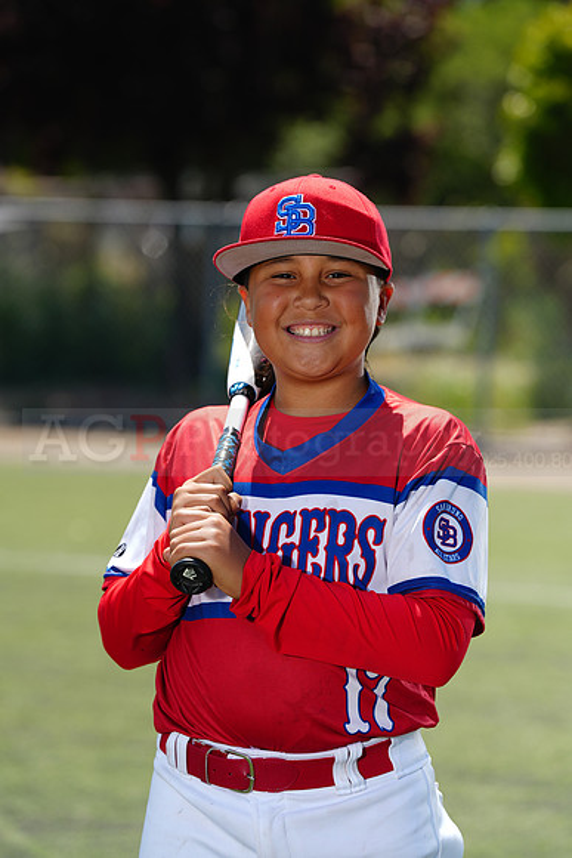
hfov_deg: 8.4
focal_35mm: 164
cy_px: 429
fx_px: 3906
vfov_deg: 12.5
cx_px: 286
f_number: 5
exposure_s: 1/250
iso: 50
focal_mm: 164
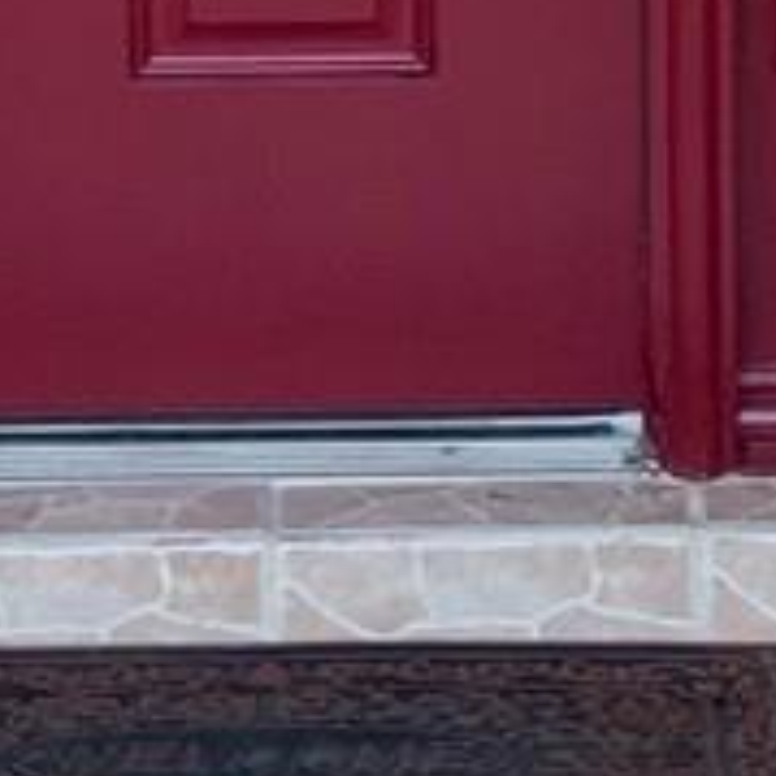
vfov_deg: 7.3
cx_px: 464
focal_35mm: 229
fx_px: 5808
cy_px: -967
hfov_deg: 7.6
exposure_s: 1/122
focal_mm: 3
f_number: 1.8
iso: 25
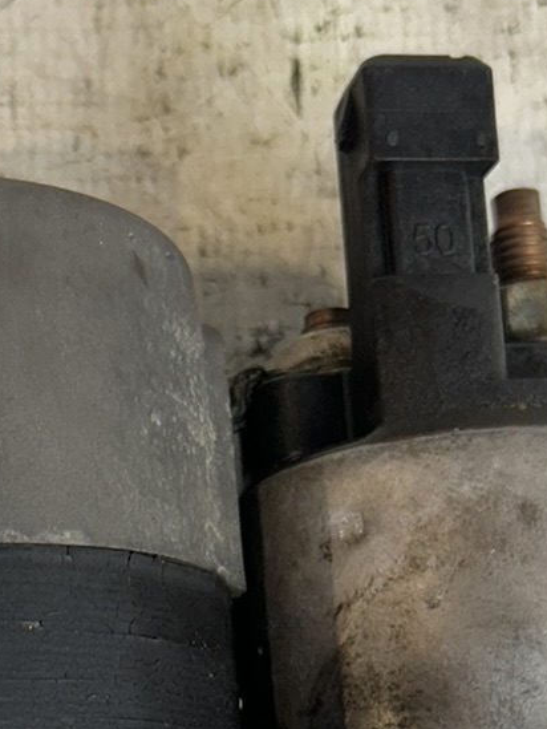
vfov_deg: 19.0
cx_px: 77
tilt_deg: -86.9
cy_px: 894
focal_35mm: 97
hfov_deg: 15.1
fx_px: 2043
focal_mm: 5.7
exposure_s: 1/120
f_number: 1.5
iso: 50
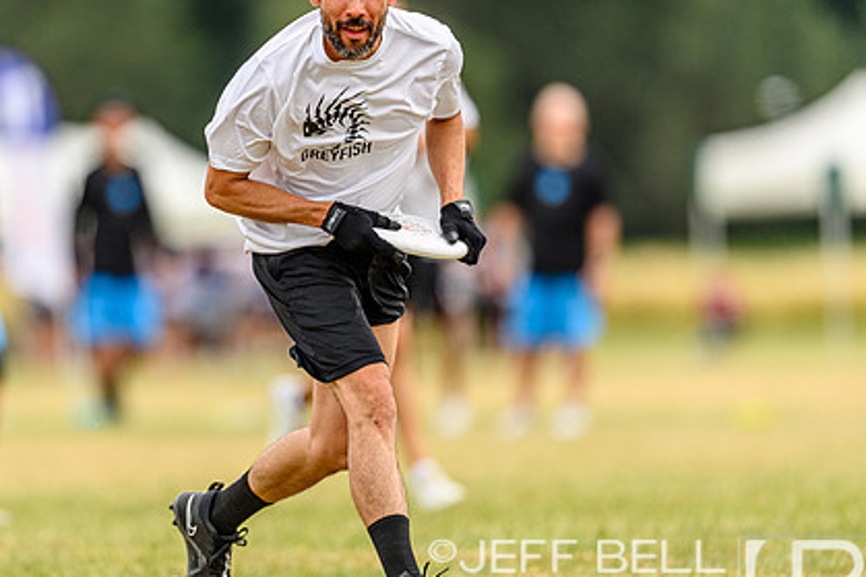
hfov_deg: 3.7
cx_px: 291
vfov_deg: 2.5
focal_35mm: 554
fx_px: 13321
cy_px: 241
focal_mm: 400
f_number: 3.2
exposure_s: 1/1250
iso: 100
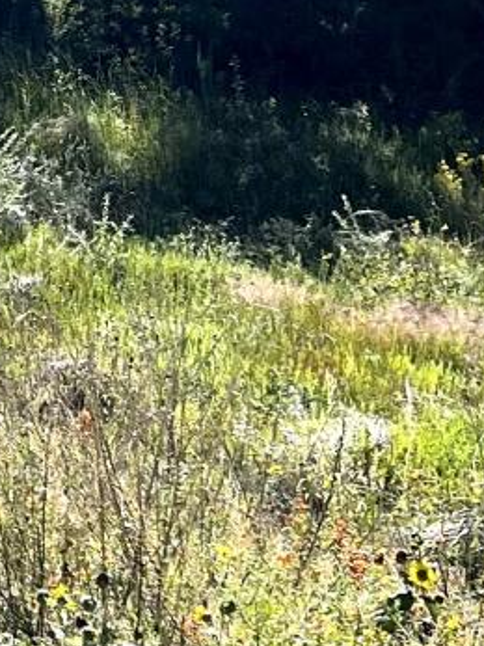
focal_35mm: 150
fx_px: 2798
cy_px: -34
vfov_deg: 13.0
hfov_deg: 9.1
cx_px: -598
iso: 50
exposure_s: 1/2762
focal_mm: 5.7
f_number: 1.5
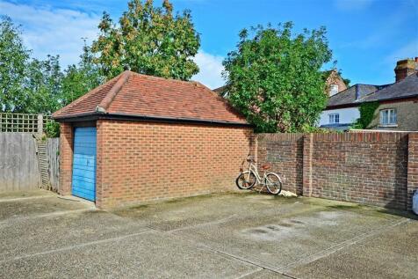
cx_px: 209
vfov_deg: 43.6
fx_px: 348
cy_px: 140
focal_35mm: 30
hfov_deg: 61.9
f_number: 10
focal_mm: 20
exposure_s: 1/400
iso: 320
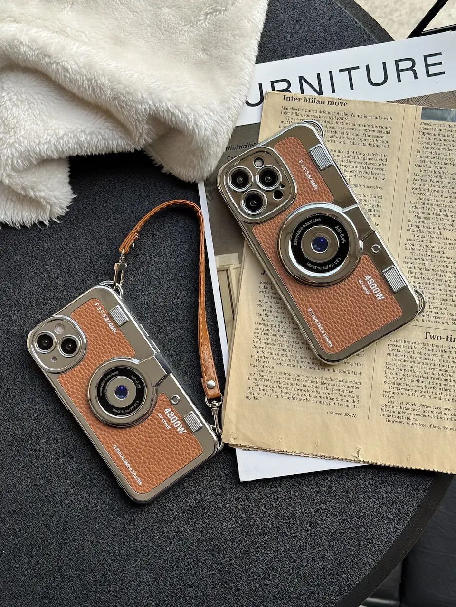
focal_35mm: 48
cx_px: 228
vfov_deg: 39.7
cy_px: 304
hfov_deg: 30.3
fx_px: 843
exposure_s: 1/356
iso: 80
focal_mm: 6.86
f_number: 1.78
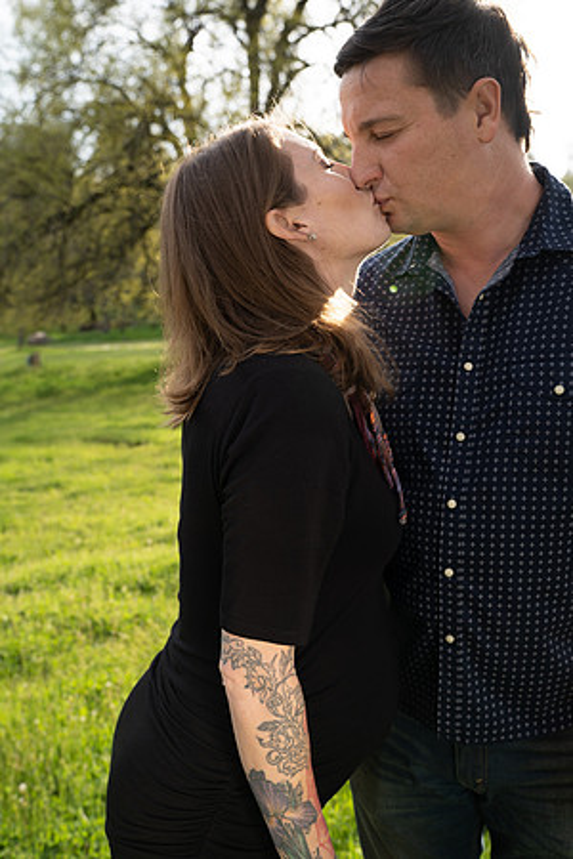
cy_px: 430
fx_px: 883
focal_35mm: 37
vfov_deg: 51.9
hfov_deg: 35.9
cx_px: 286
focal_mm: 37
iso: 100
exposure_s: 1/125
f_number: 5
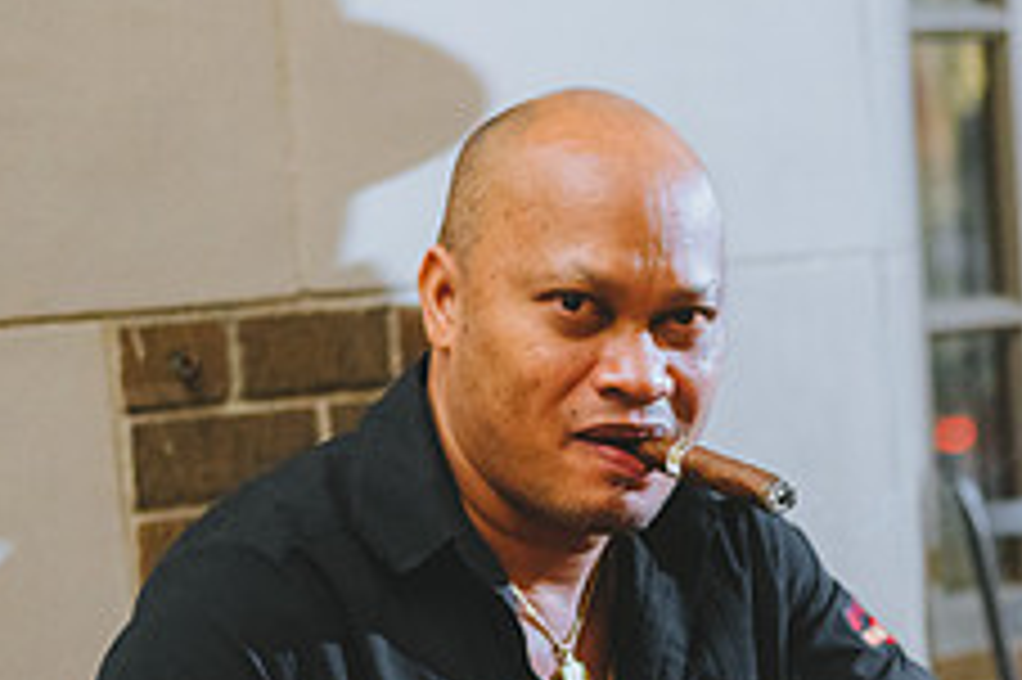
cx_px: 1040
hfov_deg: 15.7
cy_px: 790
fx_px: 3631
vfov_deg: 10.5
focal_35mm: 128
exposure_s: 1/125
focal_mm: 50
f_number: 2.5
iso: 2500
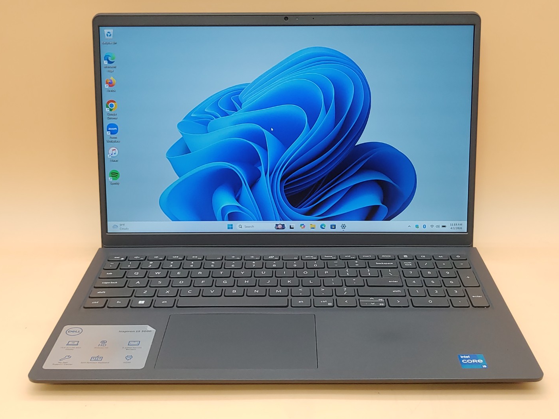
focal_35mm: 47
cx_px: 281
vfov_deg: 30.9
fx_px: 759
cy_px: 207
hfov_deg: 40.4
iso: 50
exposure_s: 1/62
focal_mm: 4.36
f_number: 1.8
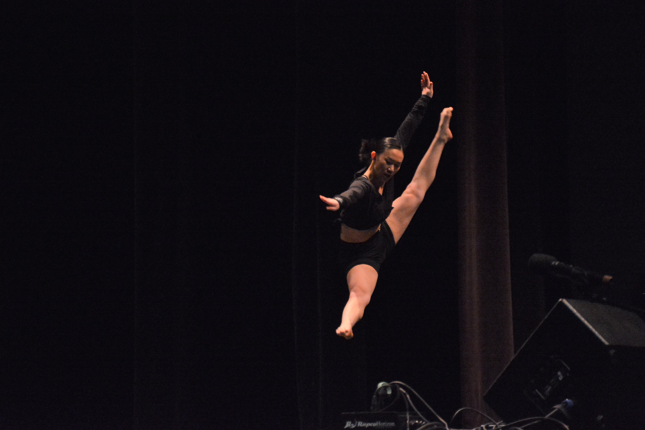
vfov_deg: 11.5
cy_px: 223
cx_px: 328
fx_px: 2132
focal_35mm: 119
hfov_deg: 17.2
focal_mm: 70
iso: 6400
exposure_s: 1/250
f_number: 5
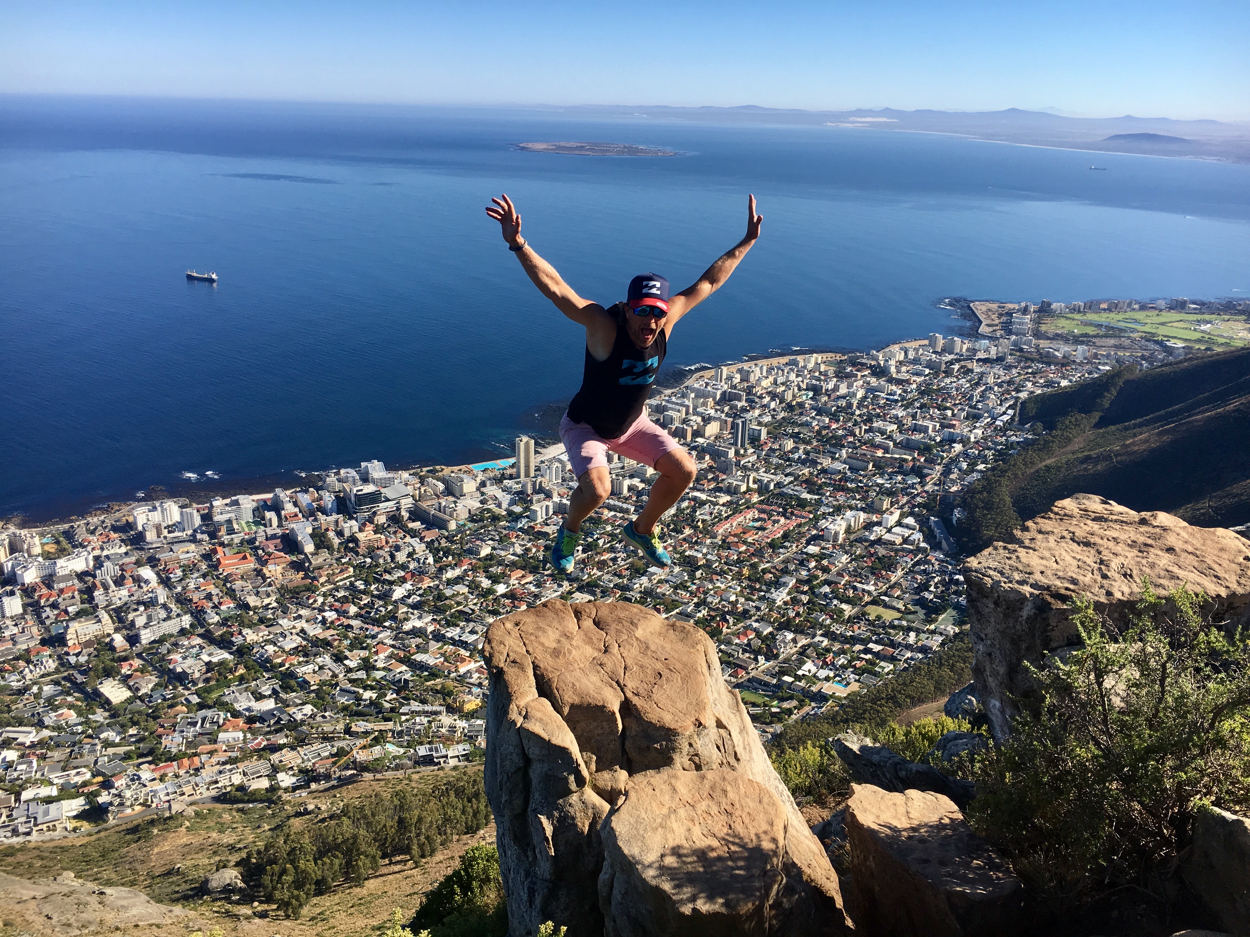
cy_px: 468
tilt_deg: -19.4
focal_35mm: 29
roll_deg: -1.3
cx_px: 625
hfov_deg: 61.7
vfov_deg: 48.2
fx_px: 1047
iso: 25
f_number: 2.2
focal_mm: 4.15
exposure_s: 1/1399
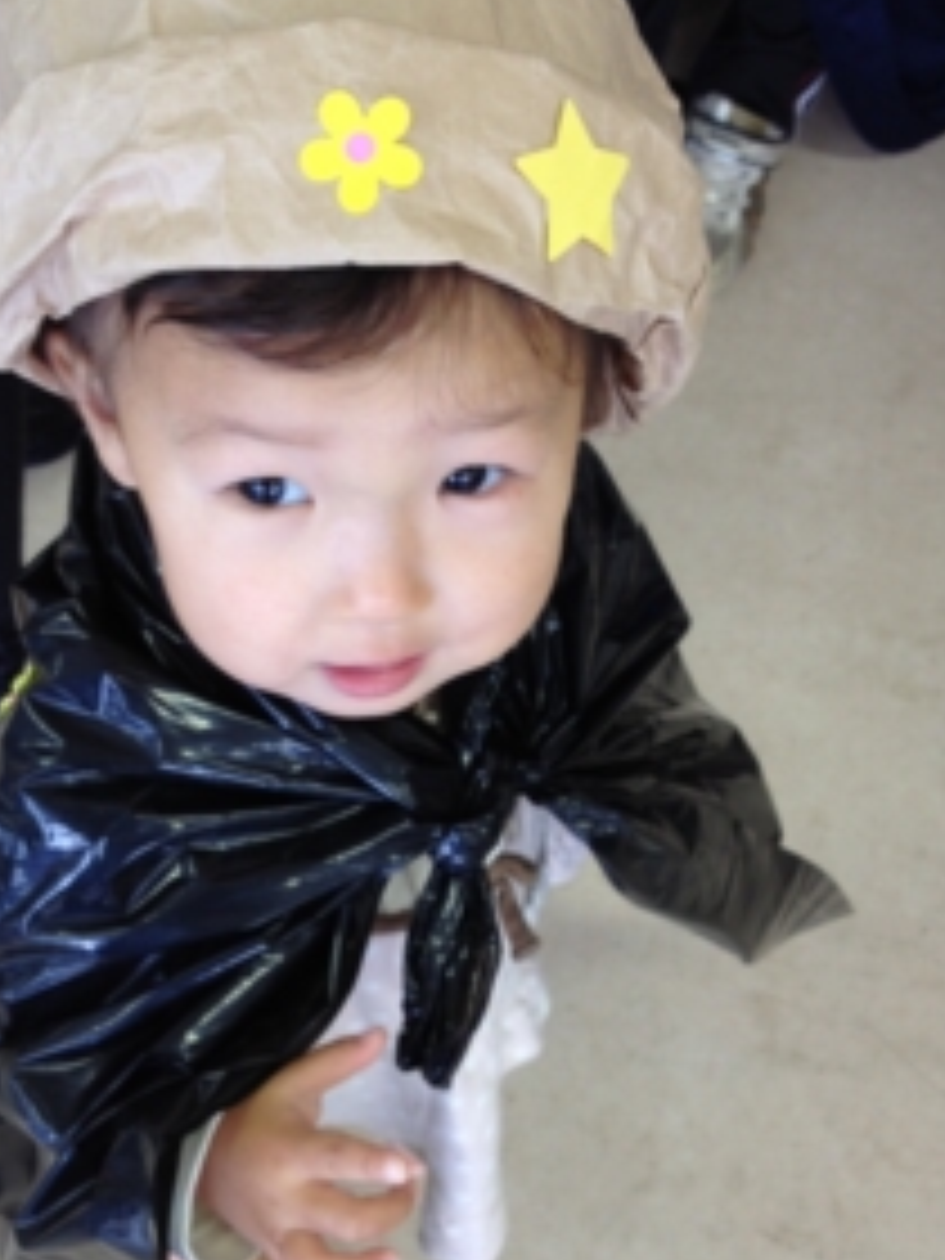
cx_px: 477
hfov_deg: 29.1
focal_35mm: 50
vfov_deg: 38.1
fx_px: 1820
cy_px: 747
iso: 50
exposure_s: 1/24
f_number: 2.4
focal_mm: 4.28
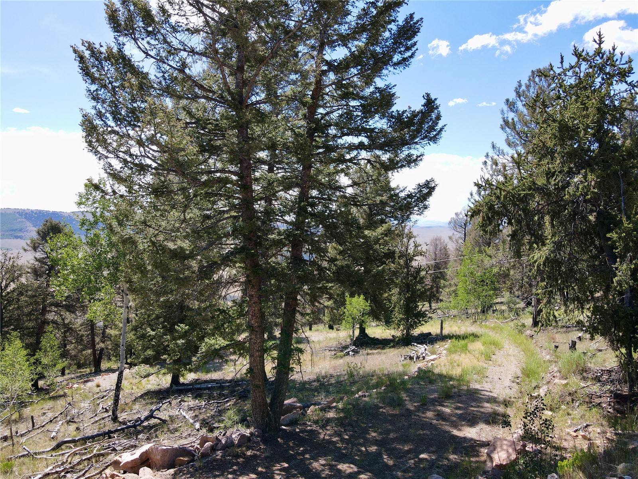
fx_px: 442
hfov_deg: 71.6
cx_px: 319
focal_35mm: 24
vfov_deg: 56.8
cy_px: 240
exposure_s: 1/320
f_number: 2.8
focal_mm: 4.5
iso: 100
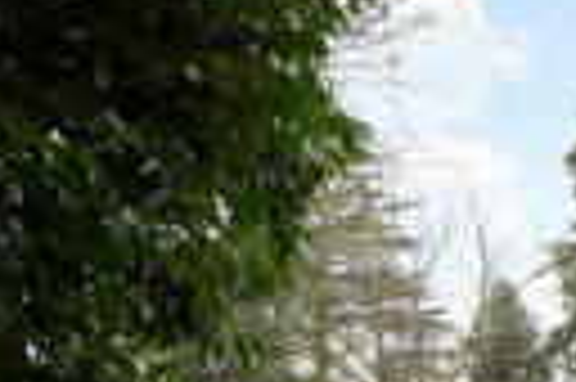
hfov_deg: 24.6
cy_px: 398
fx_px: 831
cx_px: 950
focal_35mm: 52
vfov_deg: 24.5
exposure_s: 1/50
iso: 800
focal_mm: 14
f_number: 7.1
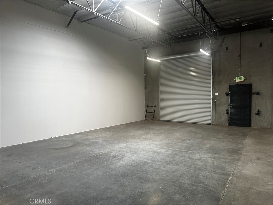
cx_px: 136
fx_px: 189
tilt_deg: -1.3
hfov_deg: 71.6
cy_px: 102
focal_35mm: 24
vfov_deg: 56.8
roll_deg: +0.2
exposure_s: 1/120
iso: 100
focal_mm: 6.86
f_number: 1.78
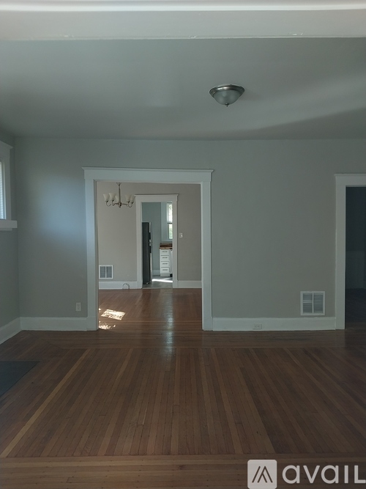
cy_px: 244
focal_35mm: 26
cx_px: 183
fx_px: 367
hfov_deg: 53.0
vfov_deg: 67.3
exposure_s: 1/60
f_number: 1.8
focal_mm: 4
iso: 80
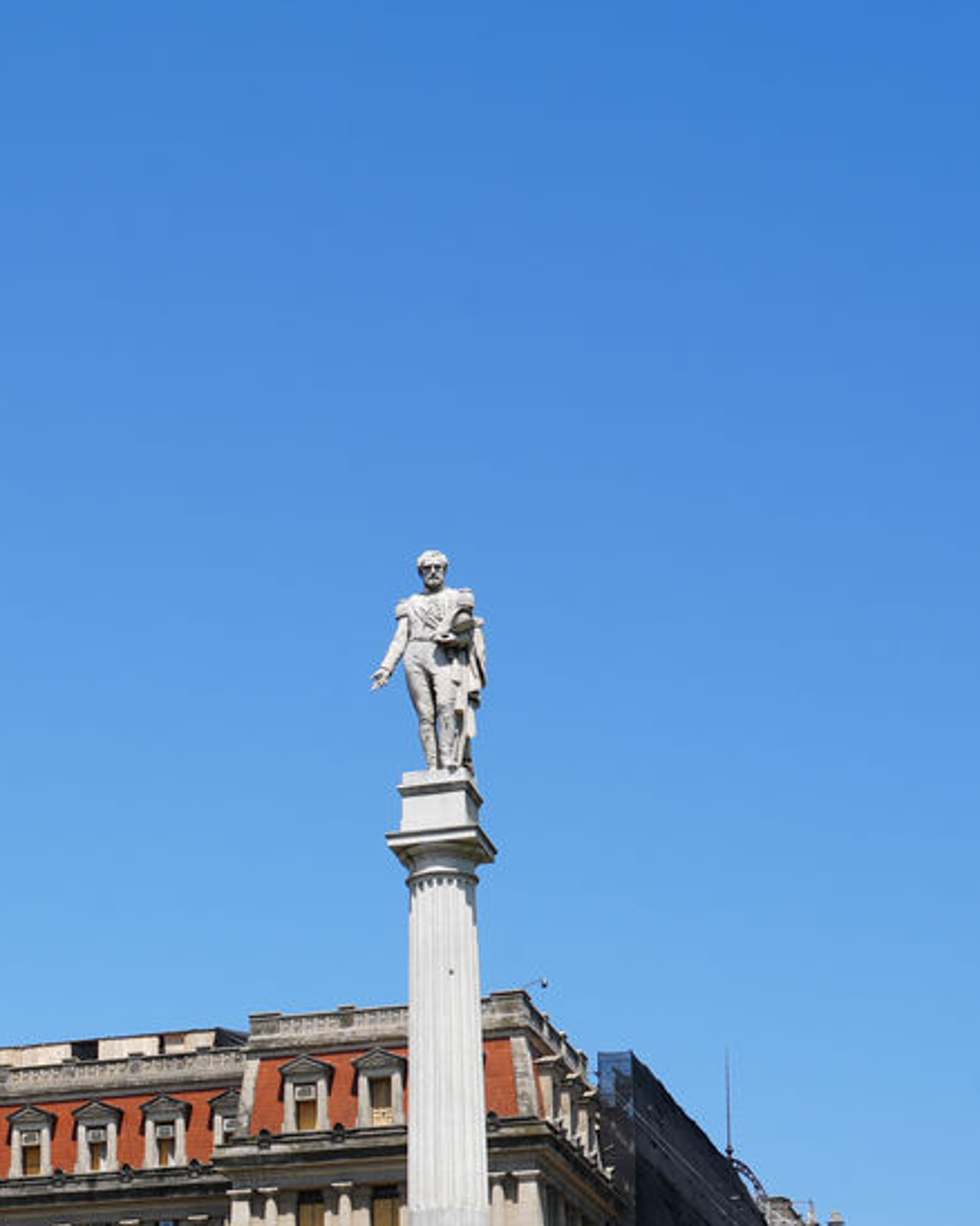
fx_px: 3083
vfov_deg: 21.9
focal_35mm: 85
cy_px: 1117
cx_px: -134
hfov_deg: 17.4
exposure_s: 1/160
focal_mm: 31
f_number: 10
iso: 100
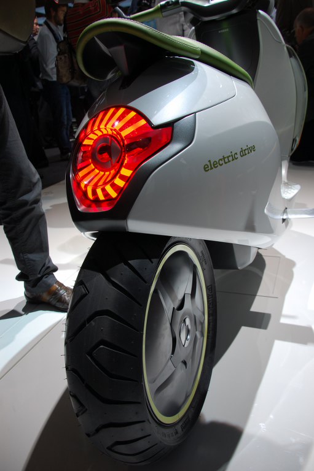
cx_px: 157
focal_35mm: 27
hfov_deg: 47.9
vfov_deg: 67.4
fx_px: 354
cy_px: 236
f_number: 5.6
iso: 200
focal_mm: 18
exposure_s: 1/125
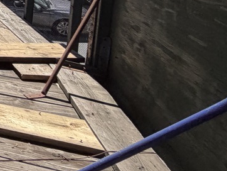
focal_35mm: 58
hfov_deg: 18.6
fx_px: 381
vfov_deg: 21.4
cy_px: -83
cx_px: -240
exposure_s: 1/709
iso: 40
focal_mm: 2.22
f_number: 2.2
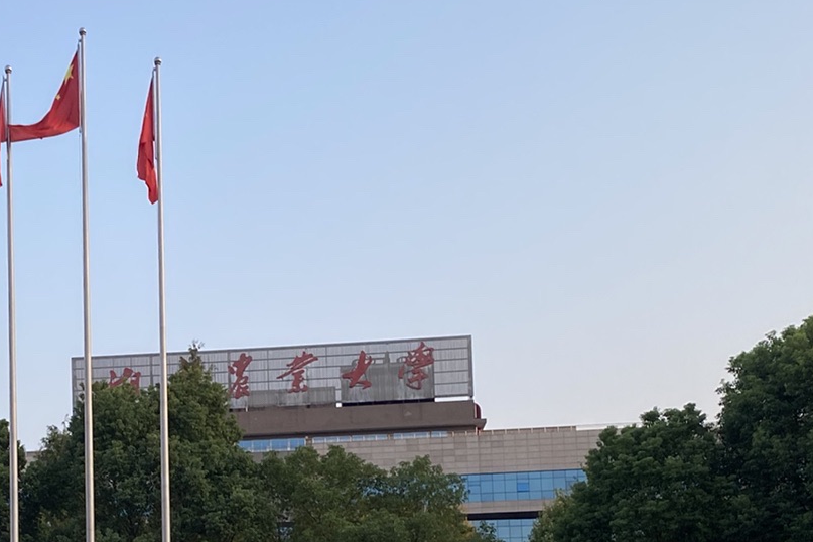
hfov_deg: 29.3
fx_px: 1513
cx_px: 154
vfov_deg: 19.6
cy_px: 557
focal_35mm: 67
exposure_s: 1/421
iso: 32
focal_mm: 4.25
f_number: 1.8
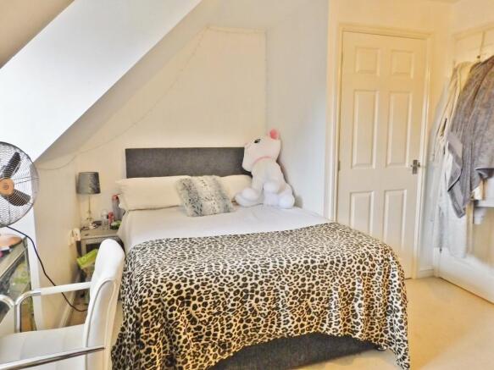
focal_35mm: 24
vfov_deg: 56.8
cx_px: 247
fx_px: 342
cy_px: 185
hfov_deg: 71.6
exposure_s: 1/40
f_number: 3.3
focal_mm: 4.3
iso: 800
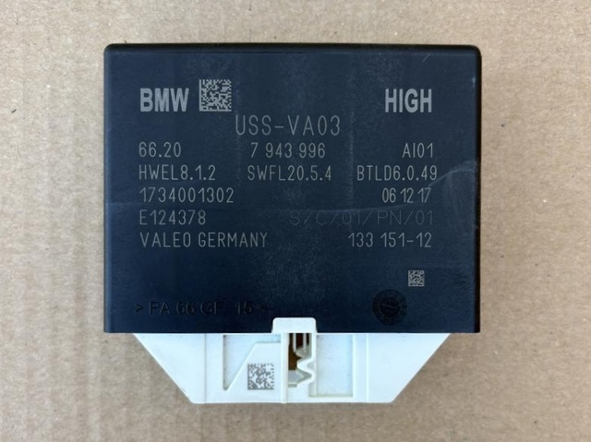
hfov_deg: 67.3
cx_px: 296
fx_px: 444
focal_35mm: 26
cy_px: 221
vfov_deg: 53.0
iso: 40
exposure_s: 1/237
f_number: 1.6
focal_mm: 5.96
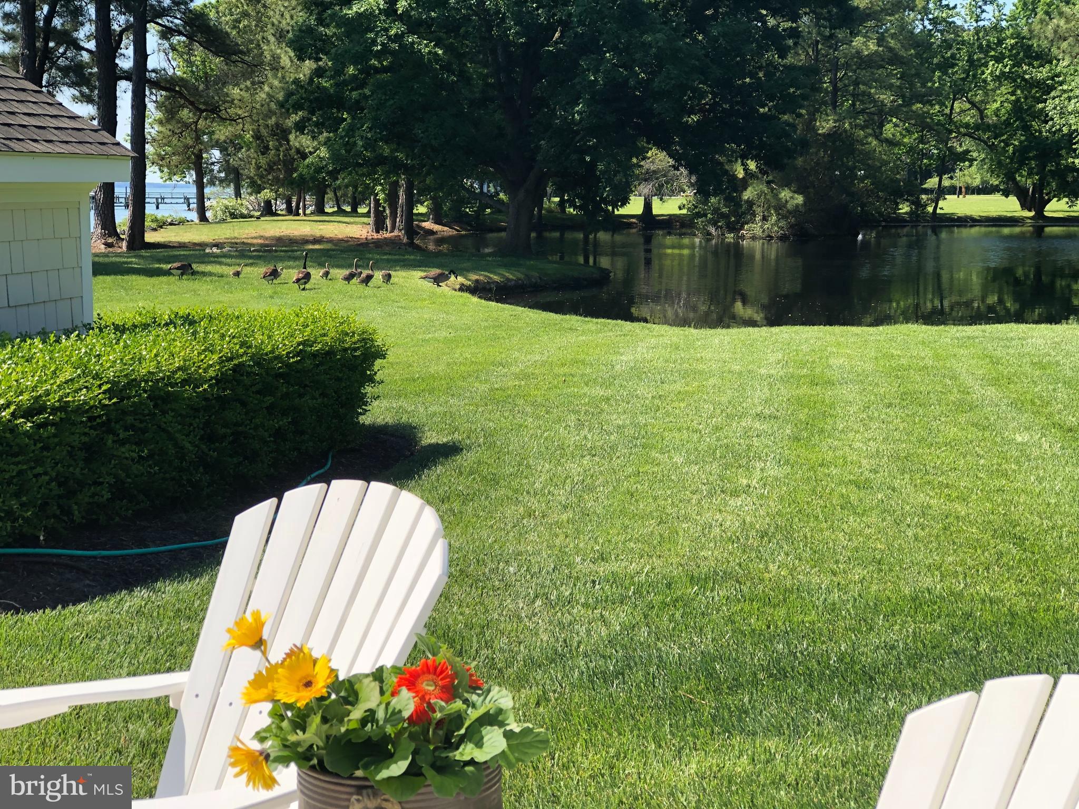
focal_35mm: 57
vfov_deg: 25.7
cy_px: 404
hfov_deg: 33.8
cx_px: 540
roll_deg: -0.8
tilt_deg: -7.1
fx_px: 1777
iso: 20
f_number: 2.8
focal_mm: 6.6
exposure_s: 1/398
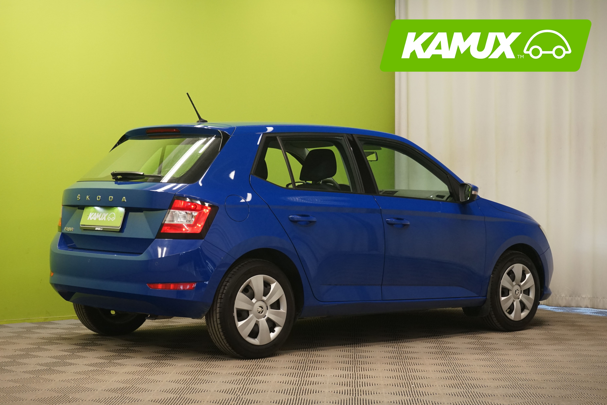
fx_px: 1180
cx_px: 304
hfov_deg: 28.8
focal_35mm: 70
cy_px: 202
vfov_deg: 19.5
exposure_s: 1/20
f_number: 9
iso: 2000
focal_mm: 70
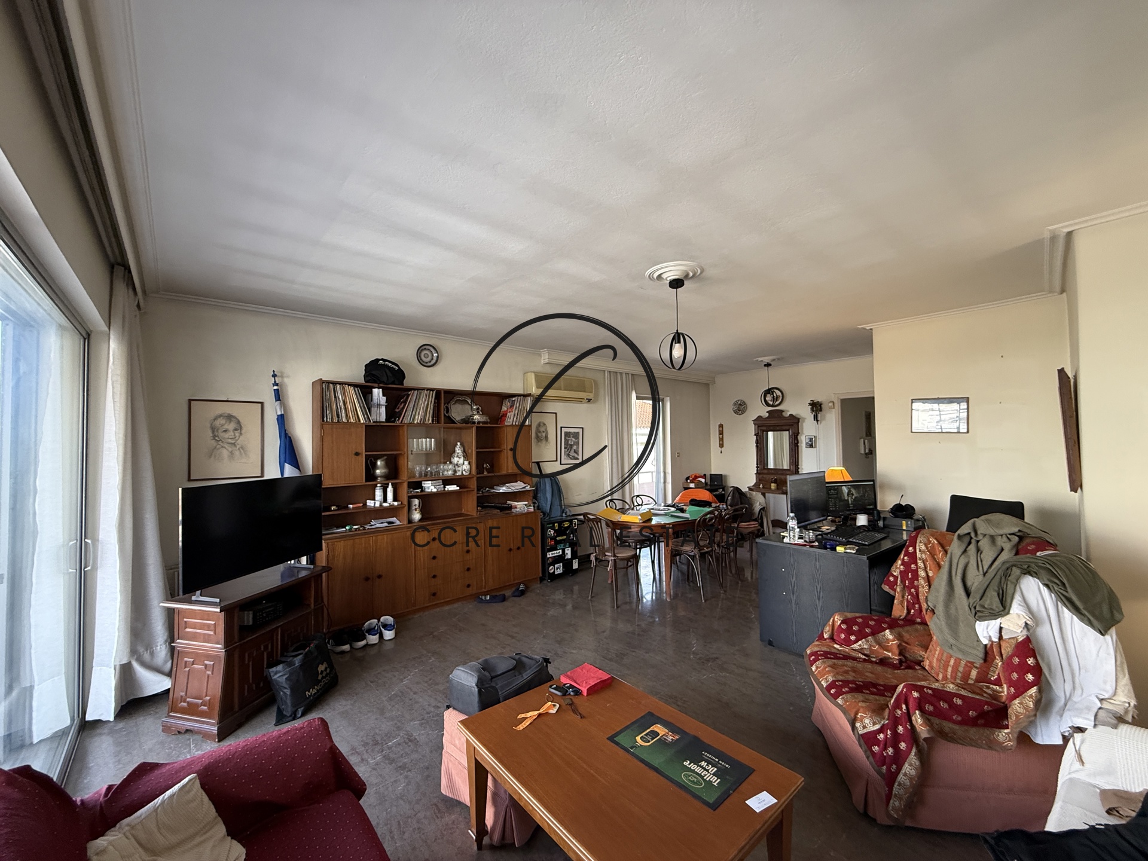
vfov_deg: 85.7
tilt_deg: +0.5
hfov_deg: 102.1
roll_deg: +0.7
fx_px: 464
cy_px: 430
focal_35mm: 14
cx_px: 574
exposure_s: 1/99
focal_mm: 2.22
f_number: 2.2
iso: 160
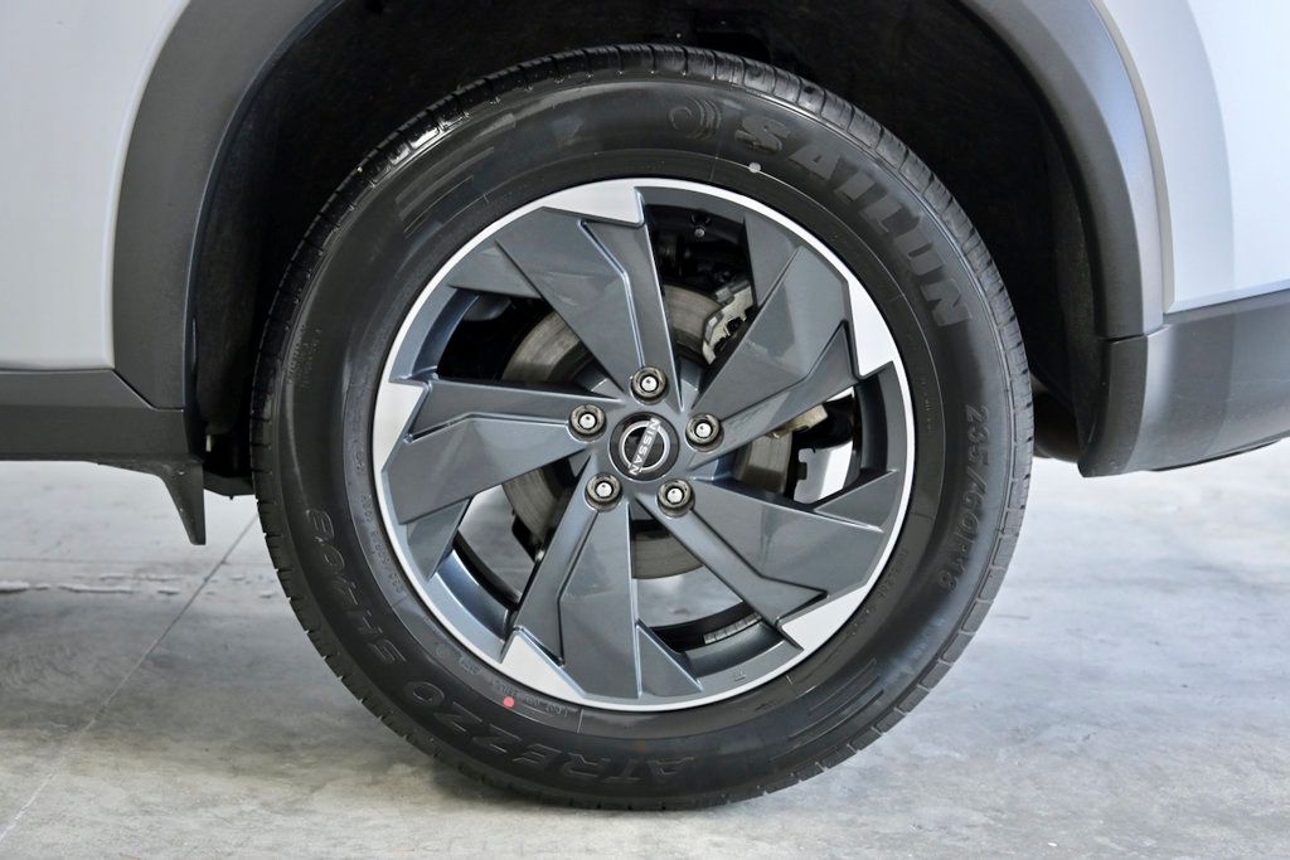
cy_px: 430
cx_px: 645
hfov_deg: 41.1
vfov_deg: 28.1
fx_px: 1720
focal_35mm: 48
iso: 2000
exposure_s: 1/640
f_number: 4
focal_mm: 48
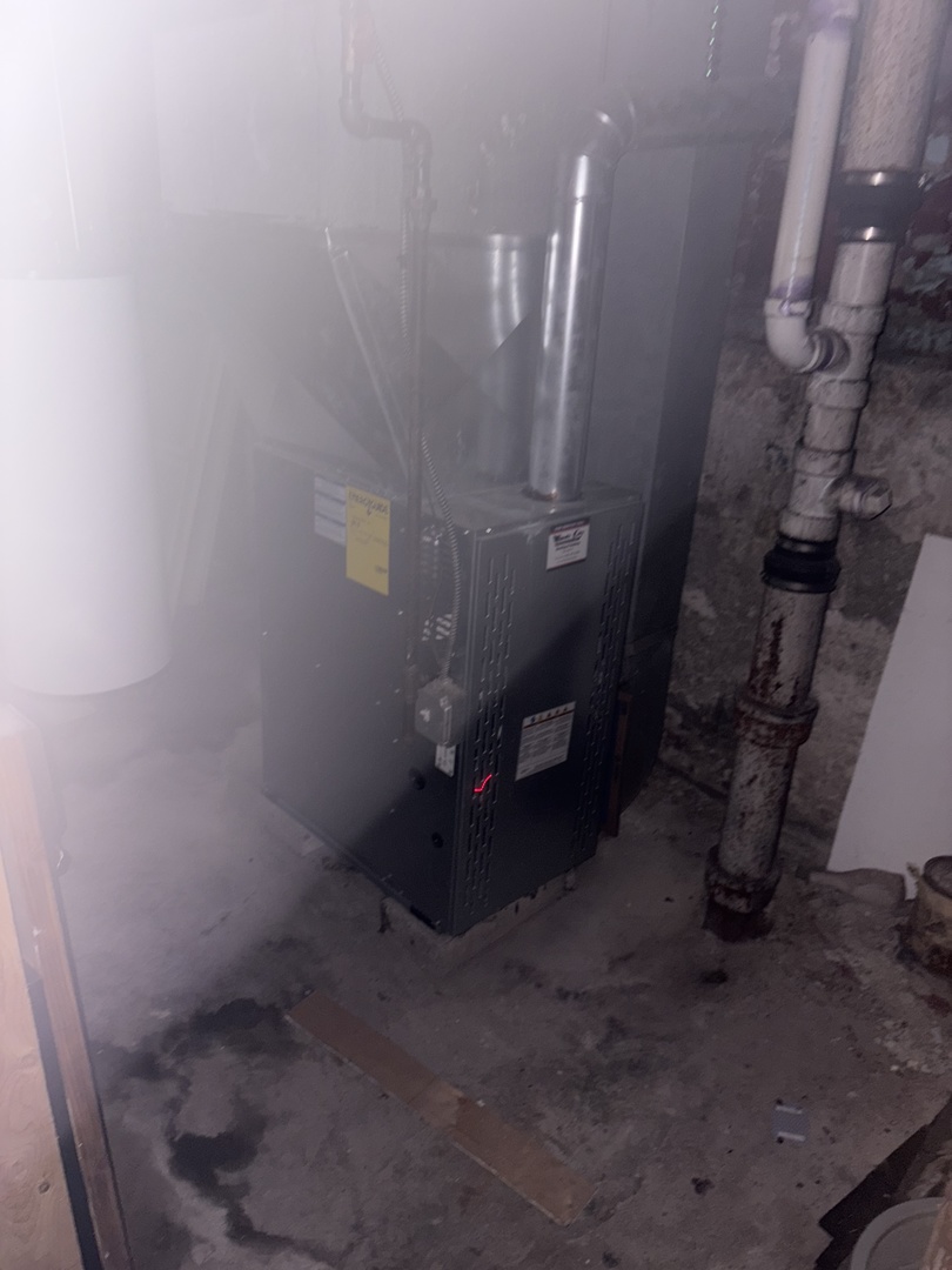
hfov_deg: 53.1
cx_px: 476
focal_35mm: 26
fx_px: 953
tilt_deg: -25.7
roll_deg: -2.7
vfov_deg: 67.3
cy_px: 635
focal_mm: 5.96
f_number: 1.6
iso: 40
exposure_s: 1/4
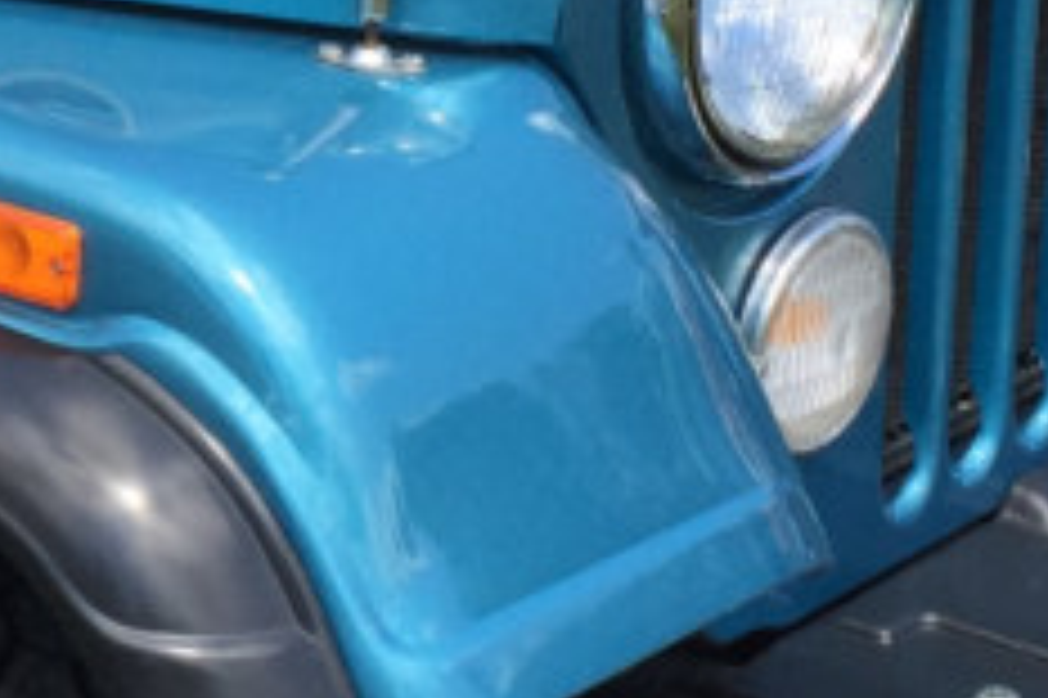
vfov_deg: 8.7
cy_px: -59
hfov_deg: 12.6
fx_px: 4567
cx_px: -353
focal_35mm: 157
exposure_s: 1/989
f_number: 2.2
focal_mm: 4.15
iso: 32
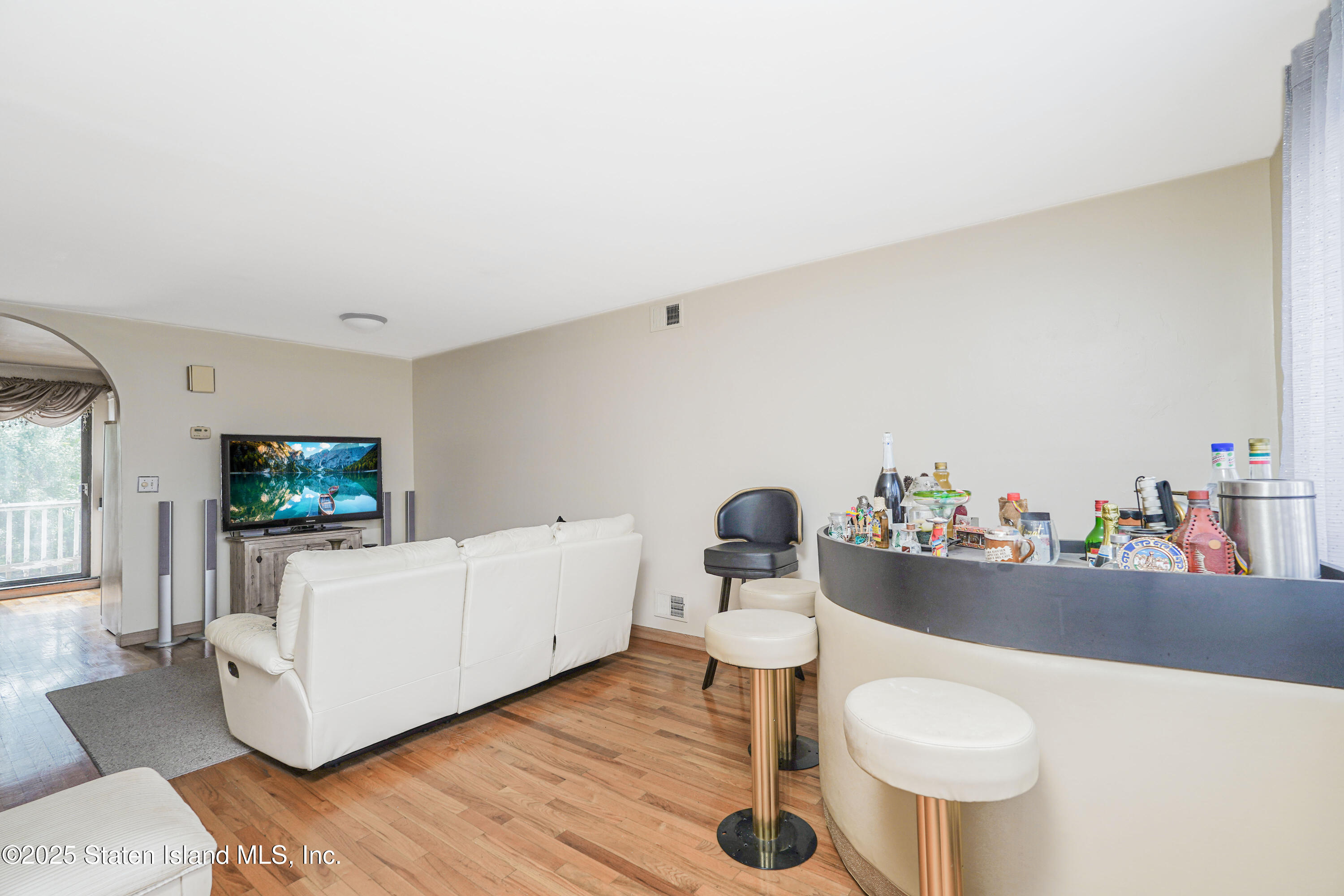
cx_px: 672
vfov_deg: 73.7
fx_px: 597
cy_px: 448
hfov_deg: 96.7
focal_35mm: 16
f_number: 5
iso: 100
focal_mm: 16
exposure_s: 1/50
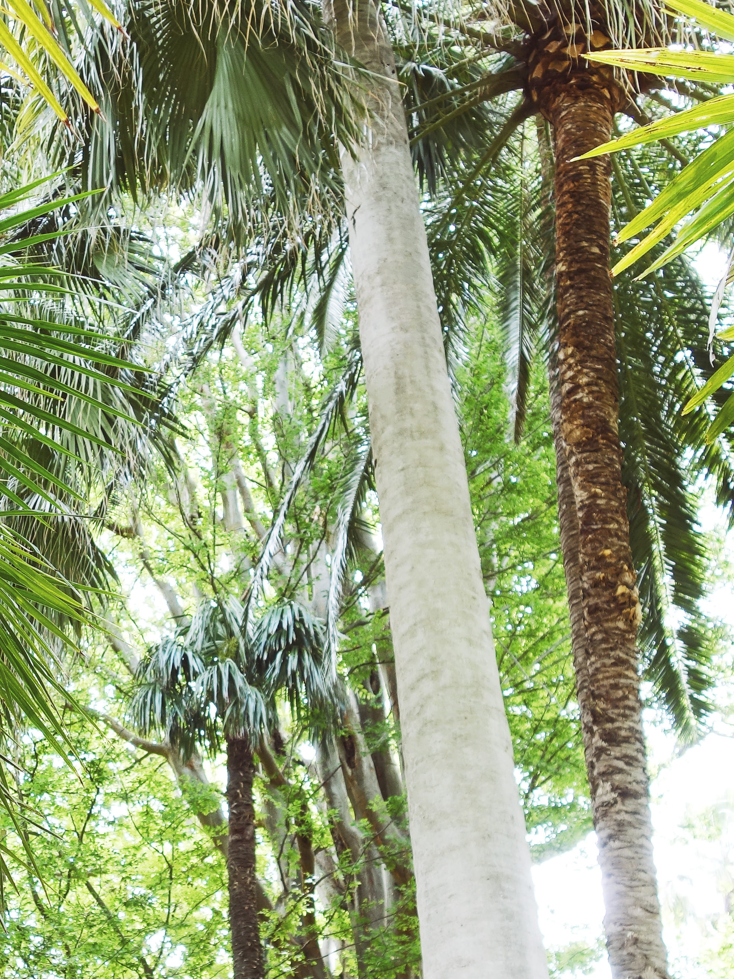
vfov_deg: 34.0
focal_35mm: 56
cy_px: 656
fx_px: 1583
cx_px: 119
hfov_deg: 25.5
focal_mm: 10.4
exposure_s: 1/100
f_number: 2.8
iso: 125
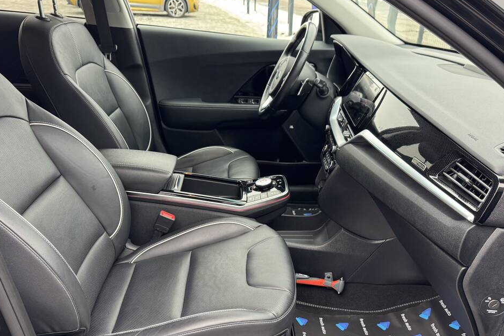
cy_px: 222
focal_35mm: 32
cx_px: 266
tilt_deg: -27.7
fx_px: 448
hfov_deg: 58.7
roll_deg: -1.3
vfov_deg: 40.6
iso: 200
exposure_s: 1/106
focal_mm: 6.76
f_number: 1.78
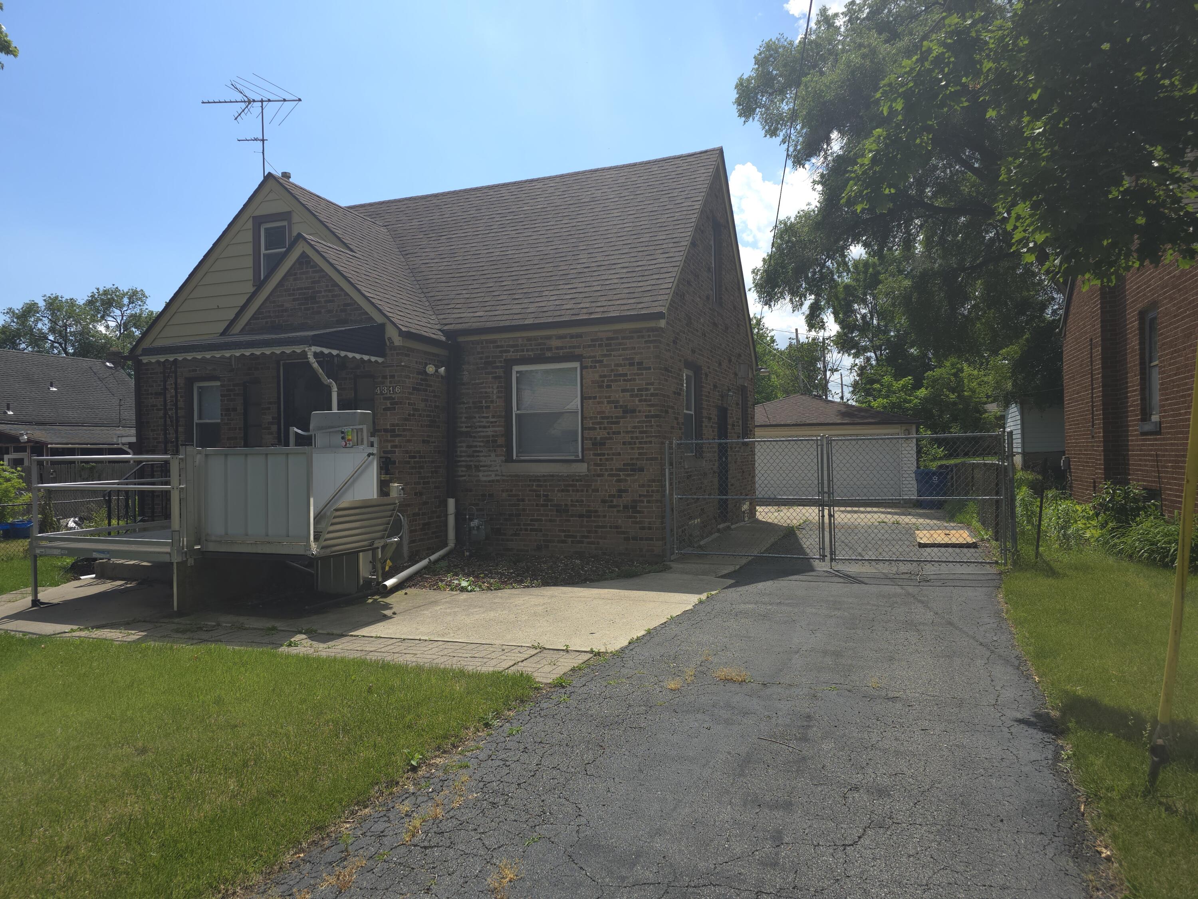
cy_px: 450
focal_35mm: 23
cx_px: 599
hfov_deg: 73.9
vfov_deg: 58.9
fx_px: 796
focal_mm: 6.3
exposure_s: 1/564
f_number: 1.7
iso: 12
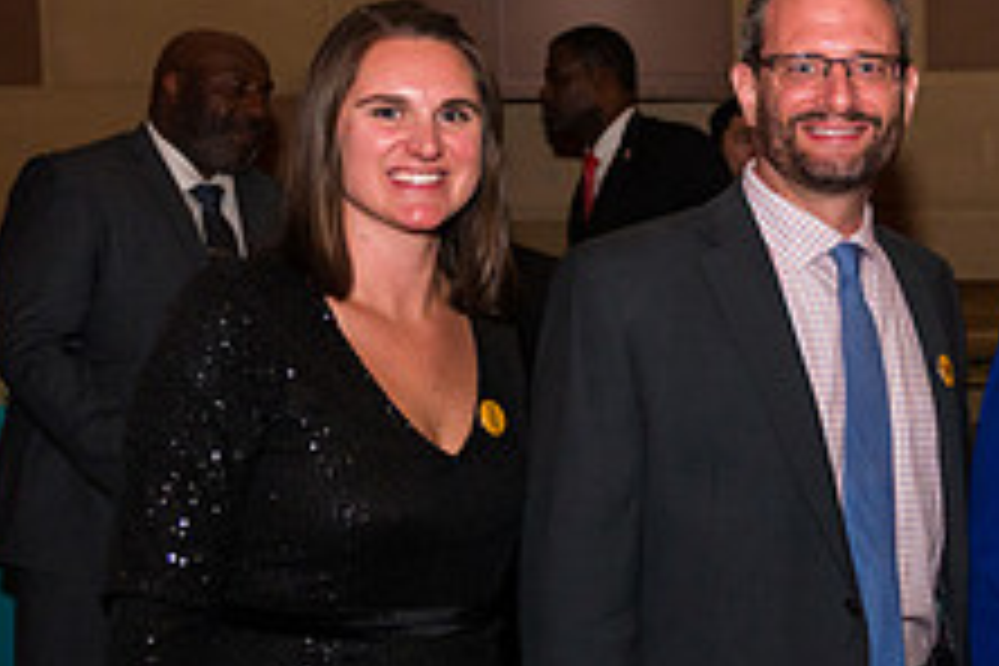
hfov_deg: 23.9
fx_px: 2248
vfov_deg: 16.8
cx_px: 1012
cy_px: 428
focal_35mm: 81
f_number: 4
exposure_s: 1/400
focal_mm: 28
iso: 3200
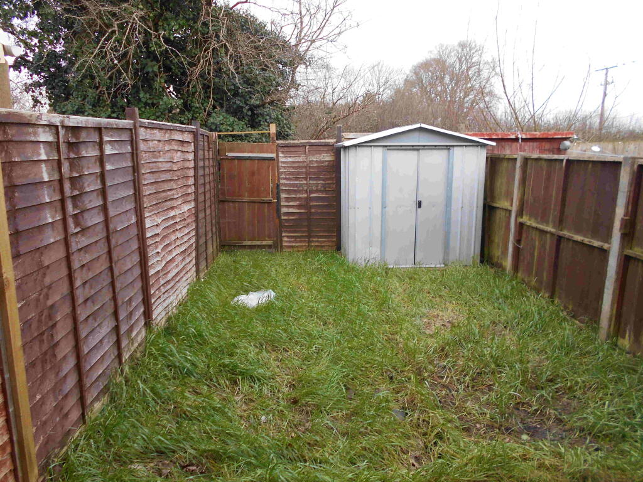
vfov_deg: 53.1
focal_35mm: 26
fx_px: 483
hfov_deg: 67.3
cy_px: 241
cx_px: 322
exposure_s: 1/40
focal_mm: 4.6
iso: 80
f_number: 3.2
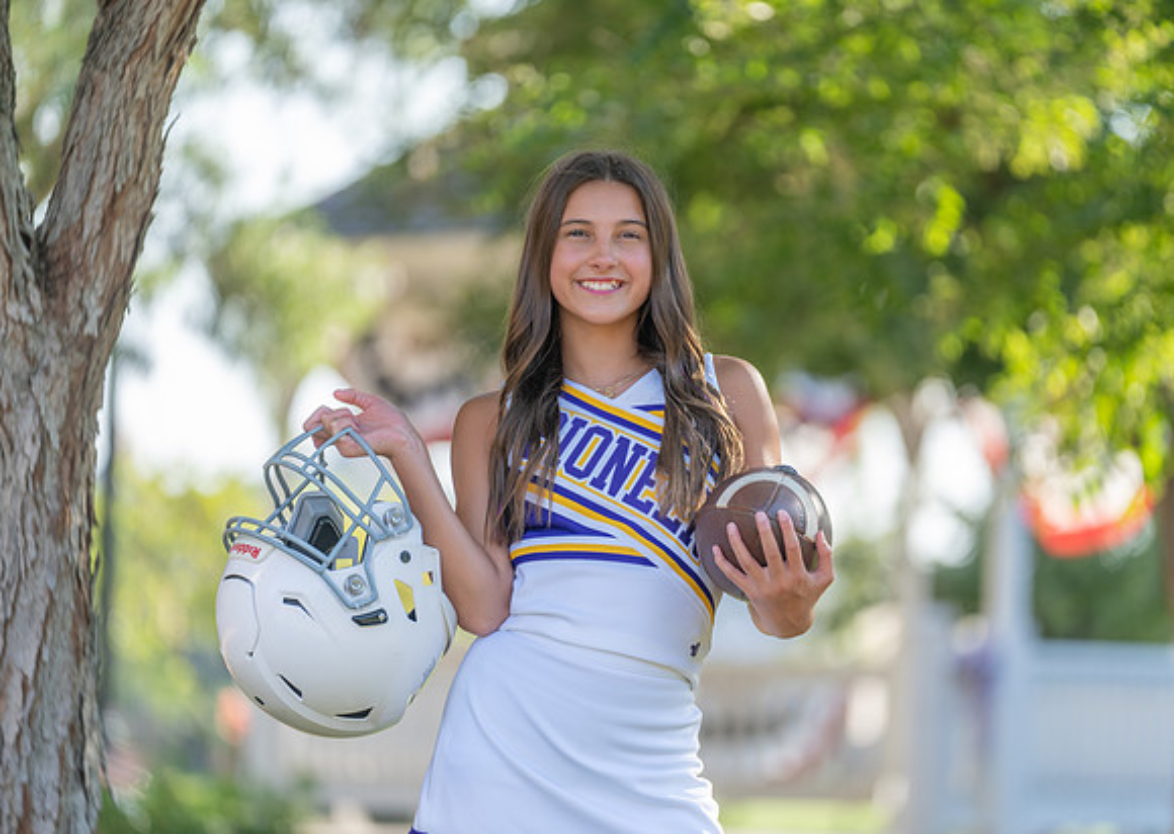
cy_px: 399
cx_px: 653
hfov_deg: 11.0
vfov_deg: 7.8
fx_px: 6092
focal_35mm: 183
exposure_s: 1/320
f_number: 2.8
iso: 100
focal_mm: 168
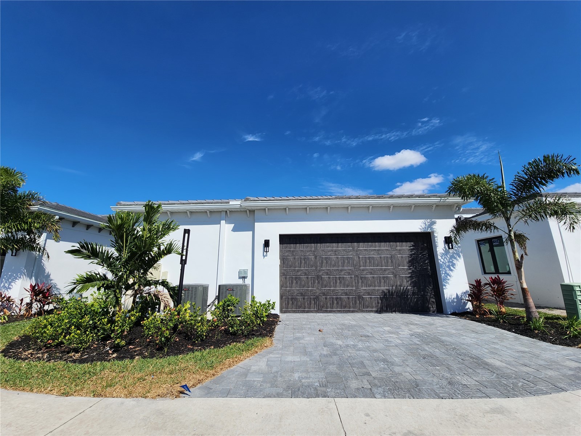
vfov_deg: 89.9
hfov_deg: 106.2
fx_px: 218
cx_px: 290
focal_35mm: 13
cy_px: 218
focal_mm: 2.2
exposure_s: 1/3134
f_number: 2.2
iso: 50
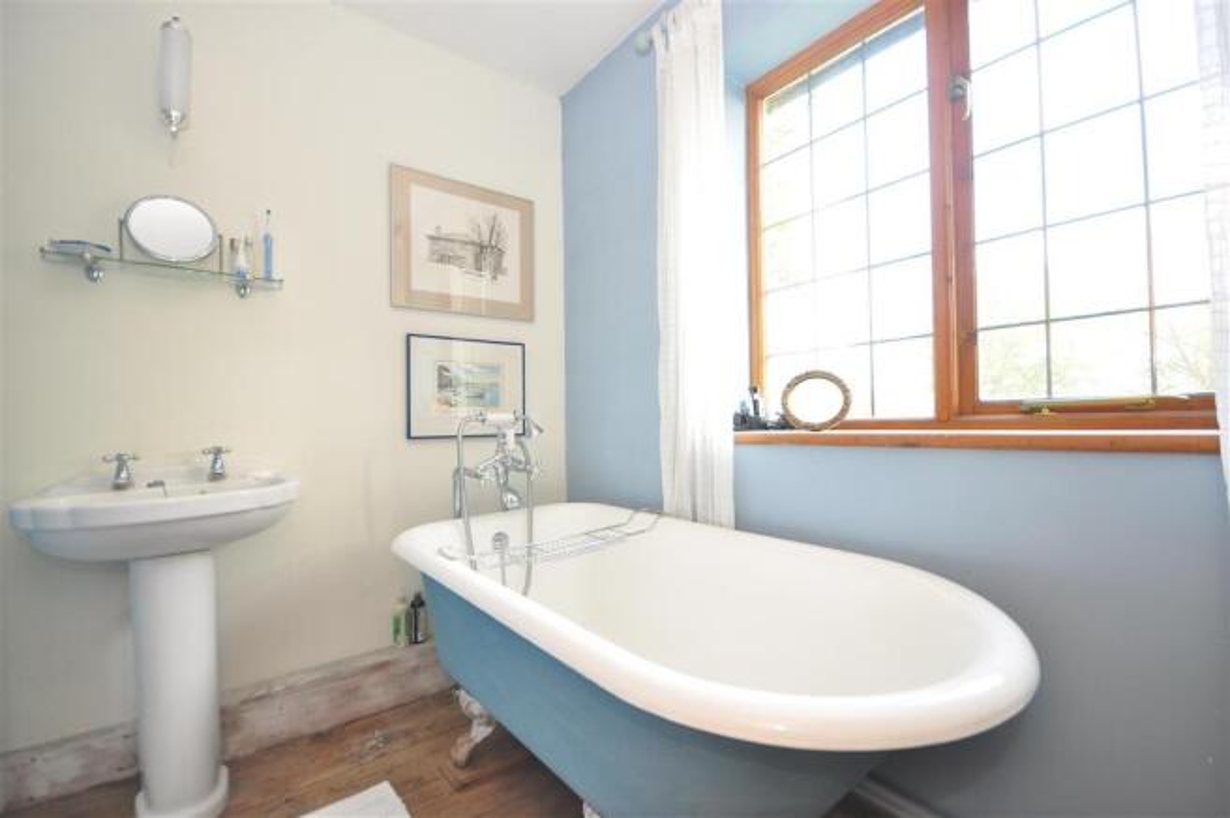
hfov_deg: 100.4
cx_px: 615
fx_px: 512
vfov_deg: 77.2
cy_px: 409
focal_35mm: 15
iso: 200
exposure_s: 1/10
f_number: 4
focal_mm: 10
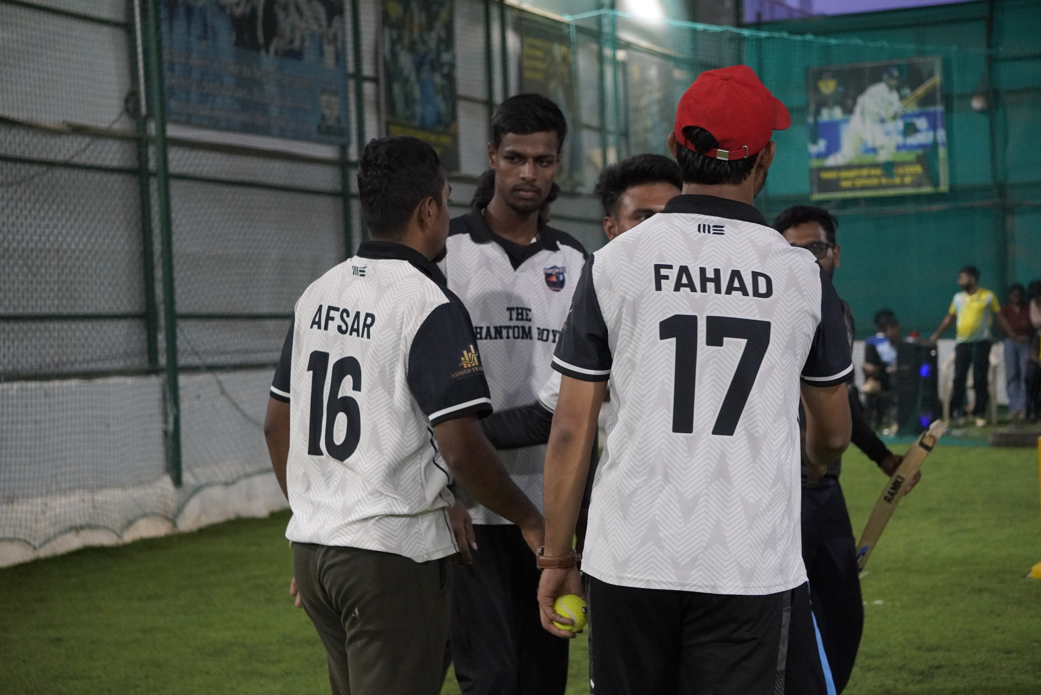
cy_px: 348
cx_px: 520
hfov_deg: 24.6
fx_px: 2387
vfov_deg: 16.6
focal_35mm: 82
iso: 4000
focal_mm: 55
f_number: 4.5
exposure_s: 1/200
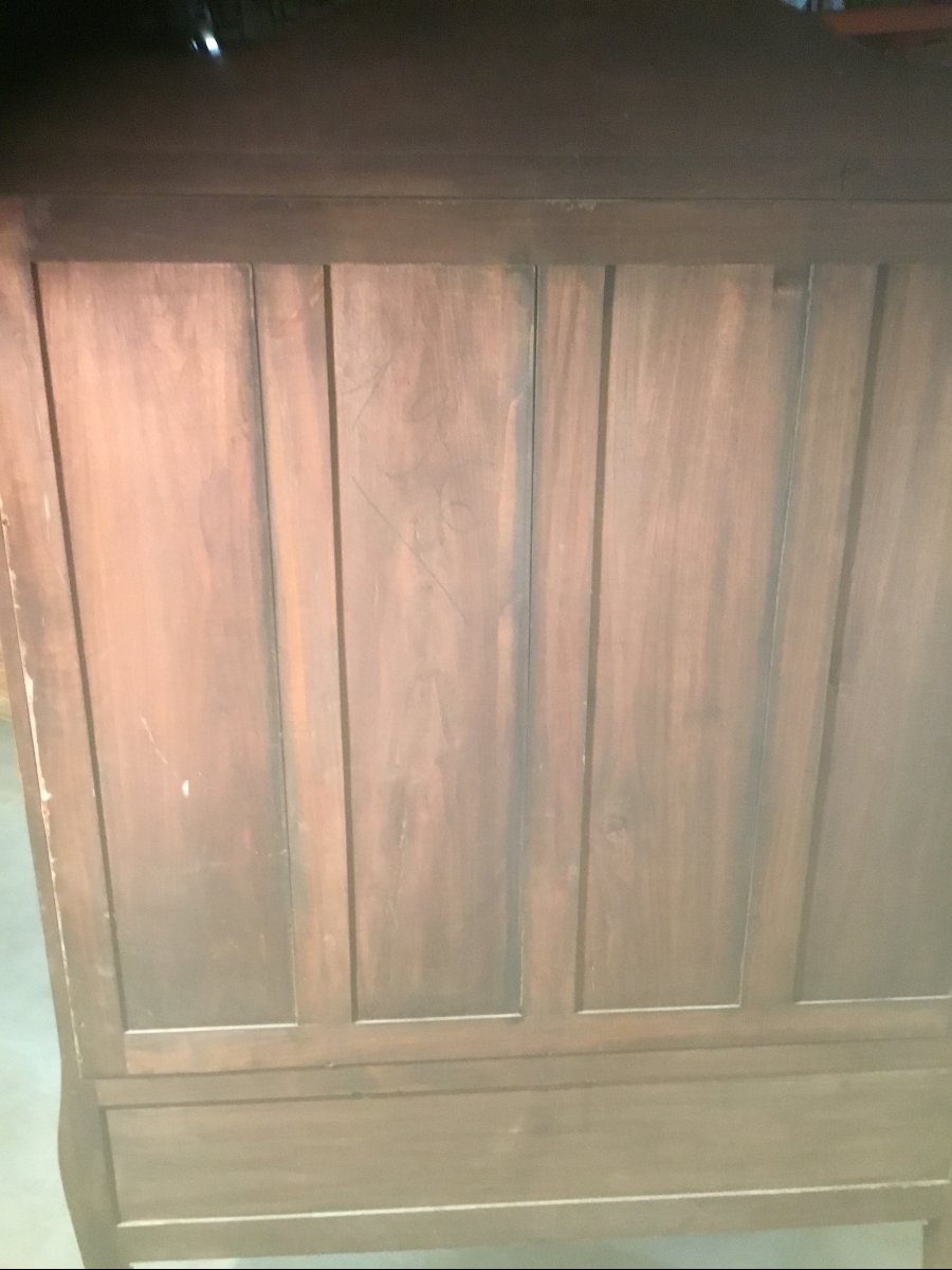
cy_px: 635
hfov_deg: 45.4
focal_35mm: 31
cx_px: 476
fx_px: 1137
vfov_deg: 58.4
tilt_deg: -18.9
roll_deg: -0.4
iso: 200
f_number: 2.4
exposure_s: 1/20
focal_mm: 3.3
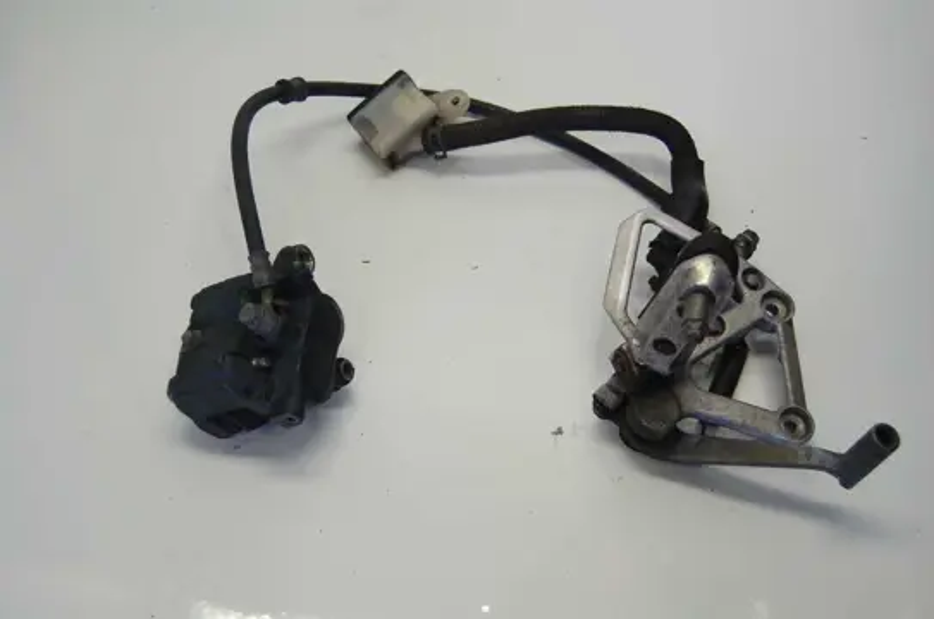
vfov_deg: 29.8
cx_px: 467
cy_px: 310
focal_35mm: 45
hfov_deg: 43.7
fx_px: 1165
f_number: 4.5
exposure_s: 1/80
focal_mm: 30
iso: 400
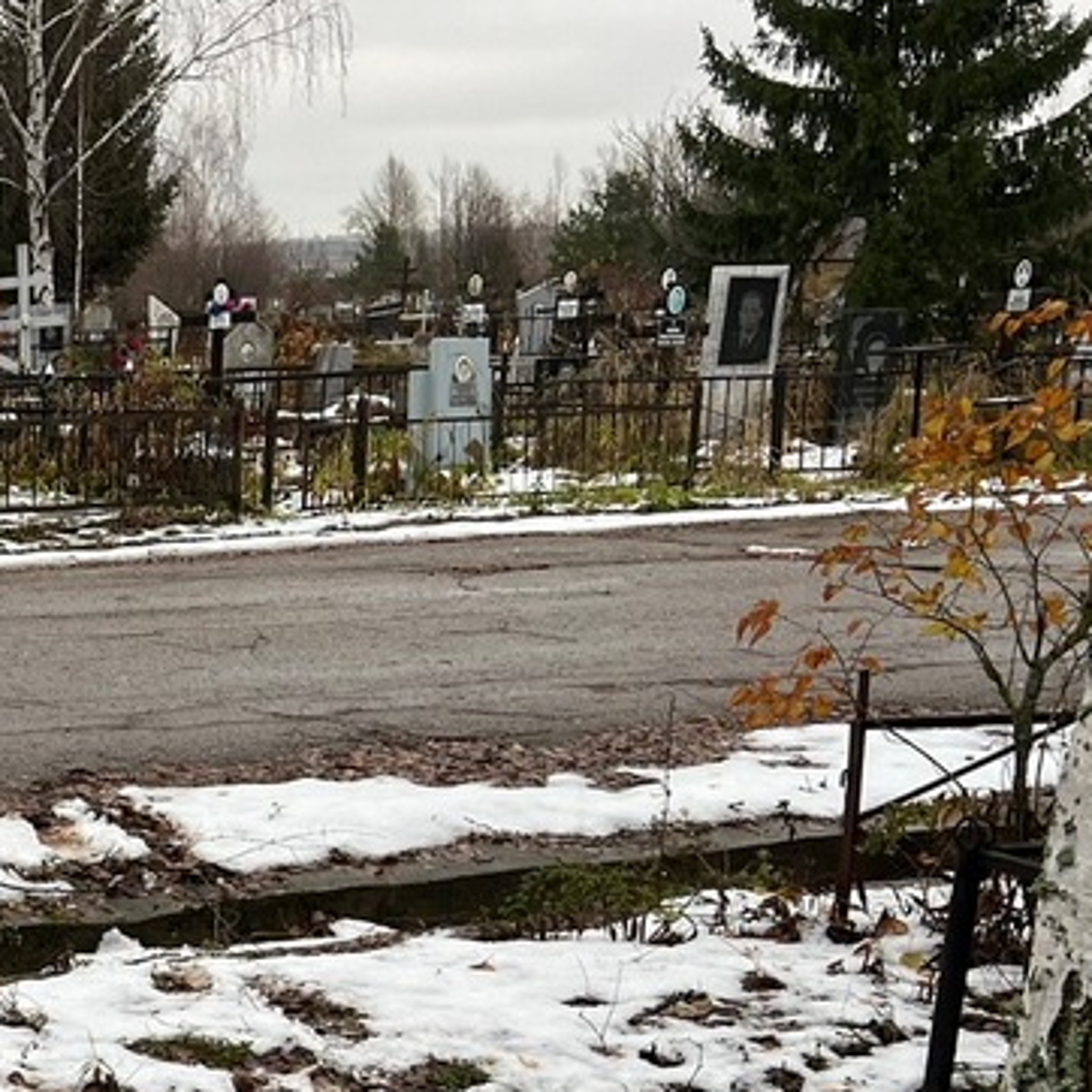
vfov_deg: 25.5
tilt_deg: -14.1
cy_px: 1035
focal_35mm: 65
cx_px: -419
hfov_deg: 22.8
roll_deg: +2.7
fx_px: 2320
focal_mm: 5.7
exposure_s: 1/271
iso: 40
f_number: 1.5
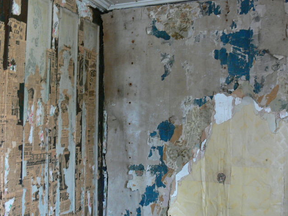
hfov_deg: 42.9
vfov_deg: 32.8
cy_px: 120
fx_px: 366
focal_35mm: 44
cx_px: 134
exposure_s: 1/6
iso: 200
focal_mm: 7.4
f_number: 2.8
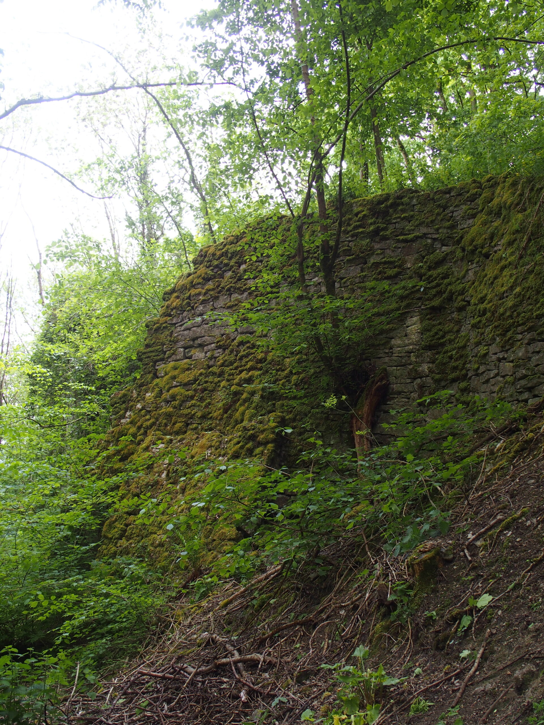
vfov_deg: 41.2
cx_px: 272
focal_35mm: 46
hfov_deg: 31.5
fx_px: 964
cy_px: 362
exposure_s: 1/100
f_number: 2.8
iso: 100
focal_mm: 9.8
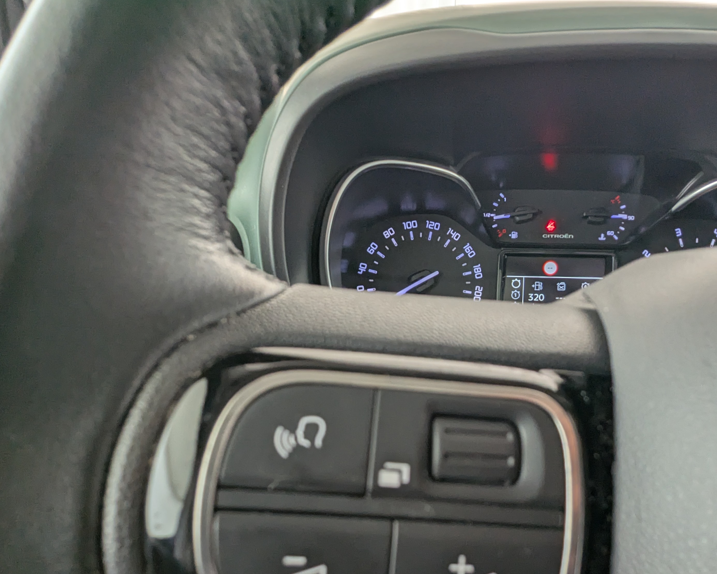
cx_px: 387
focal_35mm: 23
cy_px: 383
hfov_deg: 72.5
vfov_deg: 59.5
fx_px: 488
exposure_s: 1/46.1
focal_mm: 2.35
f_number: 2.2
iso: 126
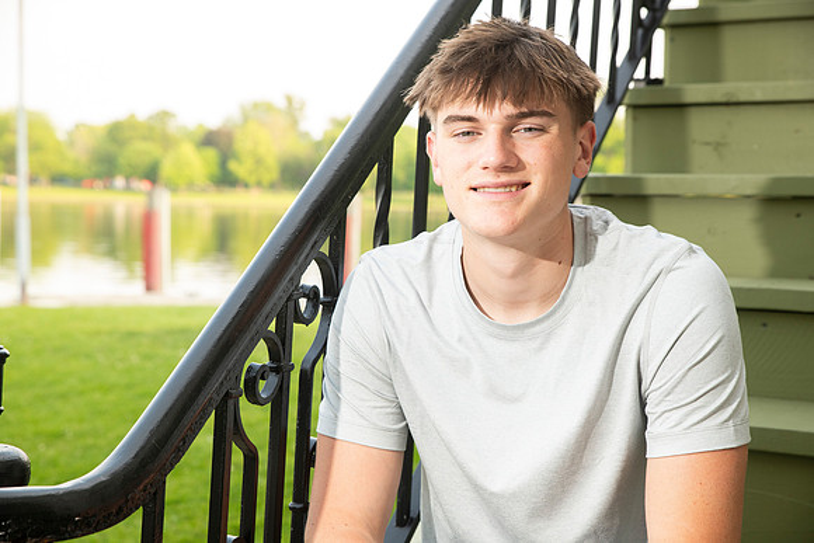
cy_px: 272
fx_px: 1470
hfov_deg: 31.0
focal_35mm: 65
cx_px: 407
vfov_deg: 20.9
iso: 320
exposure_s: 1/160
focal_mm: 65
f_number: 5.6
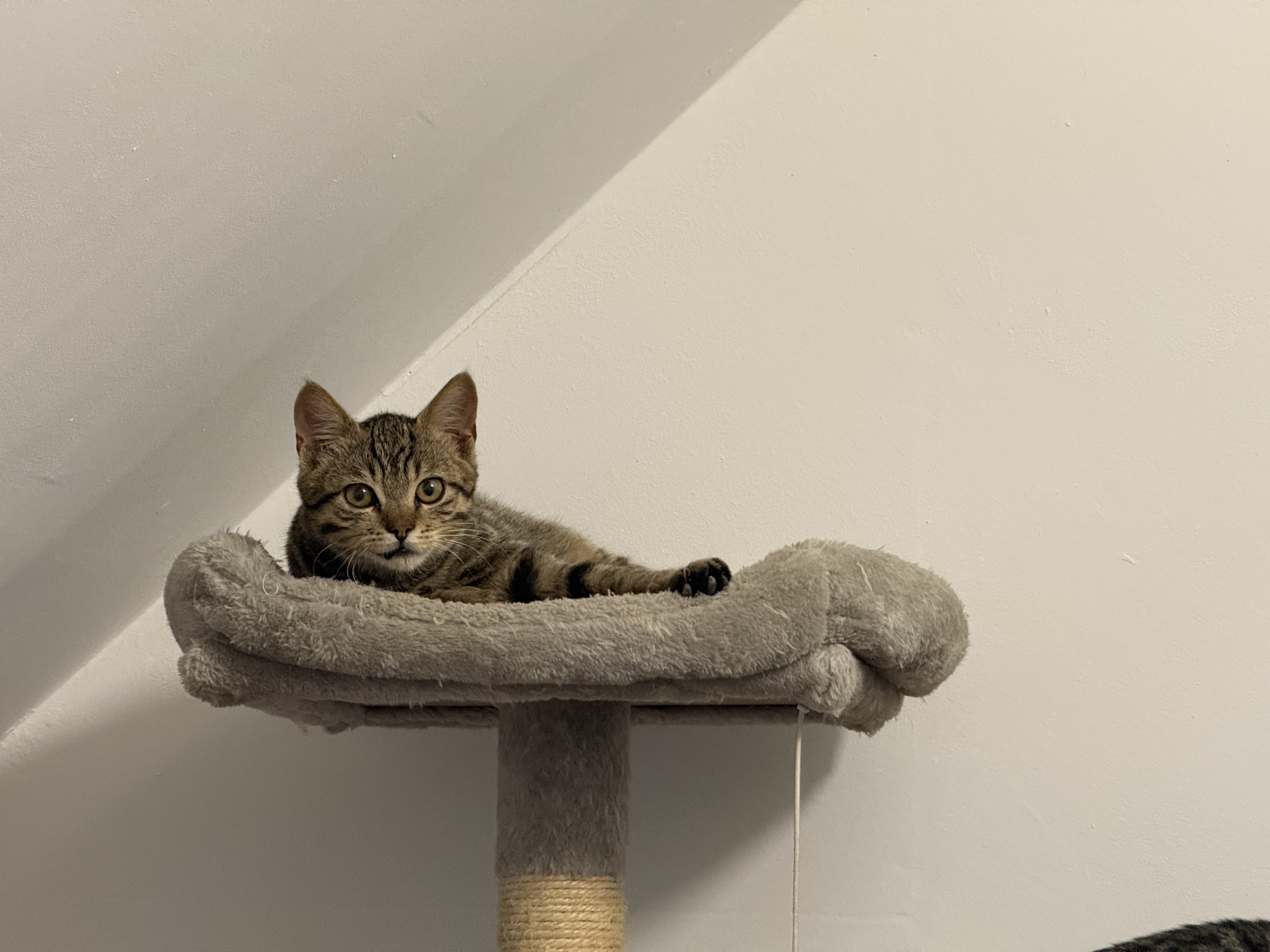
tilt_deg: +6.3
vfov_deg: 12.3
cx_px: 635
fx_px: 4403
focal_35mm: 120
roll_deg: -1.0
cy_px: 476
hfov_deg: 16.4
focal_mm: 15.66
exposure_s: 1/50
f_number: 2.8
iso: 400
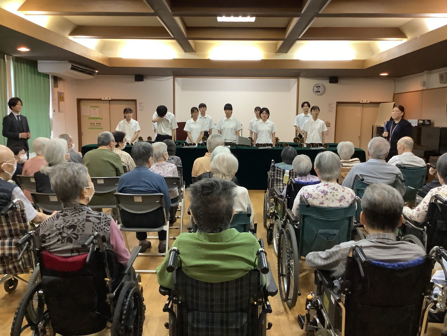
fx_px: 400
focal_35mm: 31
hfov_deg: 58.4
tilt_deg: -7.6
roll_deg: -0.8
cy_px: 168
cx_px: 224
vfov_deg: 45.4
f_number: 2.4
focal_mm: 3.3
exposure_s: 1/50
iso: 320
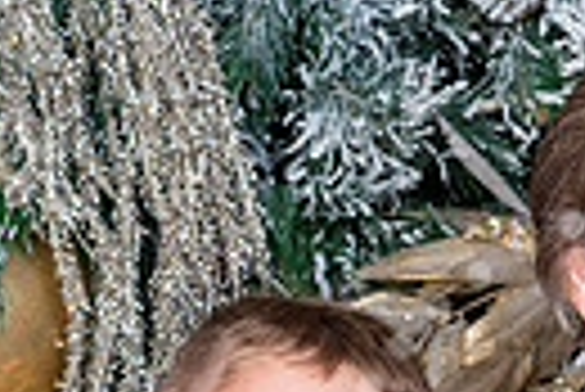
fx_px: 6149
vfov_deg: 3.6
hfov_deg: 5.4
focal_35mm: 378
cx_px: 720
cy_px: 613
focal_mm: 85
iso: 400
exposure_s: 1/125
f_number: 8
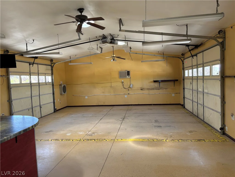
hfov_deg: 67.3
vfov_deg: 53.1
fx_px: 177
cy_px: 88
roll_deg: +2.1
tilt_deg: -3.2
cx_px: 118
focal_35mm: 26
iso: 80
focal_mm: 5.96
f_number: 1.6
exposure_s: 1/121
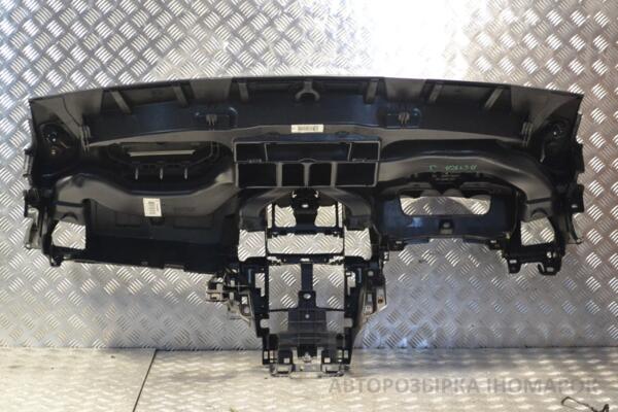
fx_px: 1416
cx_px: 309
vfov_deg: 16.6
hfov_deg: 24.6
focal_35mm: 82
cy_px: 206
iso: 3200
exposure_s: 1/125
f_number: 5.6
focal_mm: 55
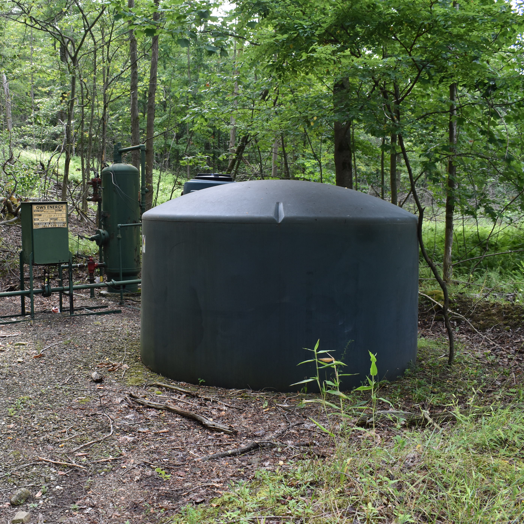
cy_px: 248
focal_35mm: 37
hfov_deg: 44.4
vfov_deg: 44.9
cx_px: 181
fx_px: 634
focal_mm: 18
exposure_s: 1/125
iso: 400
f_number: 5.6
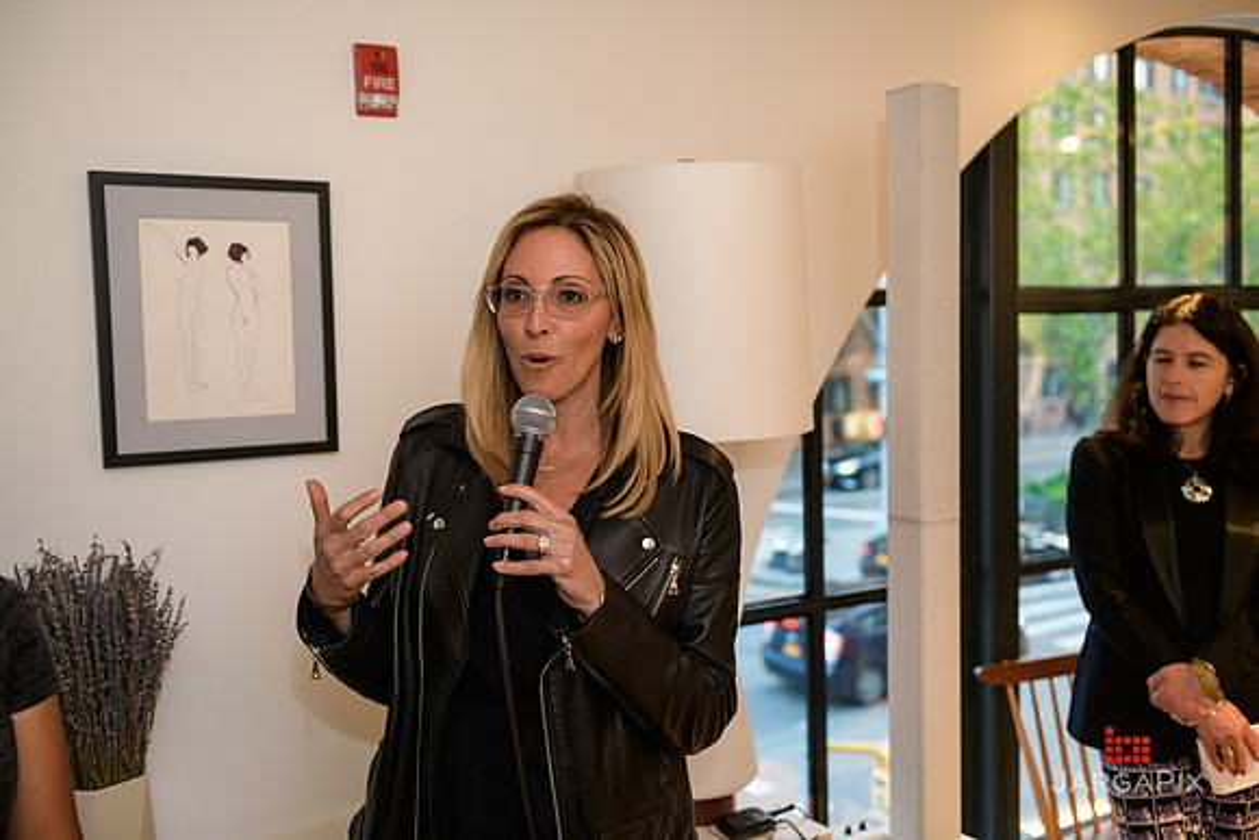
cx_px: 630
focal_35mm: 36
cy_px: 420
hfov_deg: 53.1
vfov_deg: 36.9
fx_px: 1259
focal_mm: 36
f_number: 3.2
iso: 800
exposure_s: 1/125
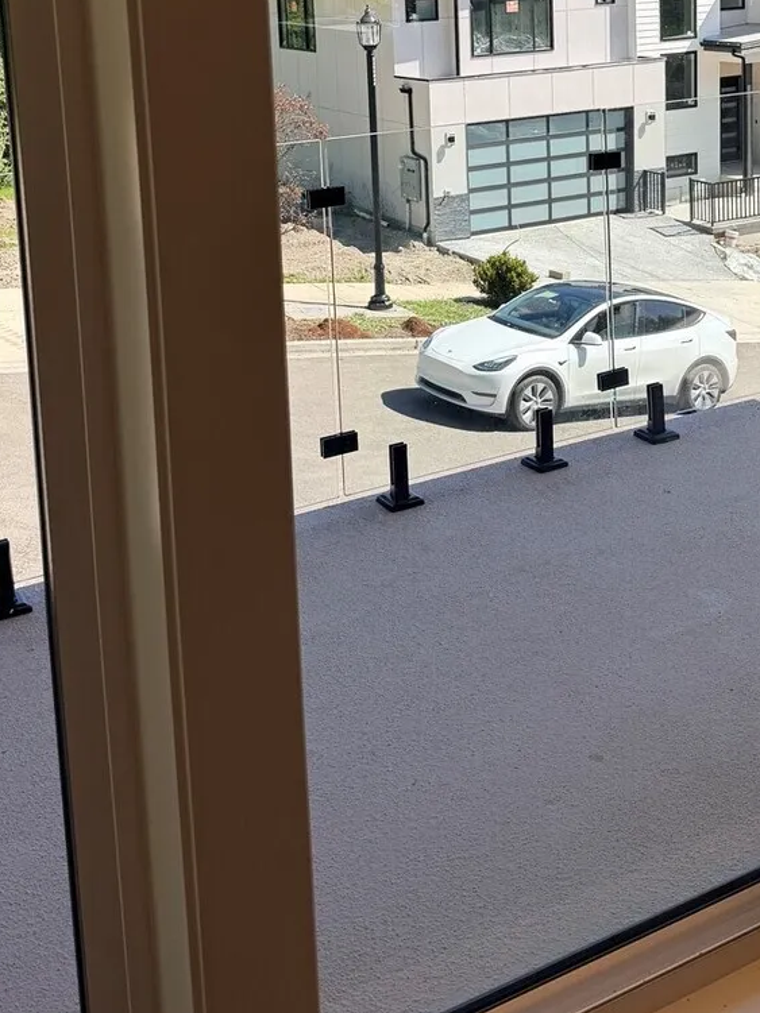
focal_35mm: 46
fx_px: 1347
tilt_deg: -9.1
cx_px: 441
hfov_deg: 31.5
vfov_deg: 38.9
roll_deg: +1.6
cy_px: 138
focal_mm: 6.76
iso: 80
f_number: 1.78
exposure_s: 1/1855
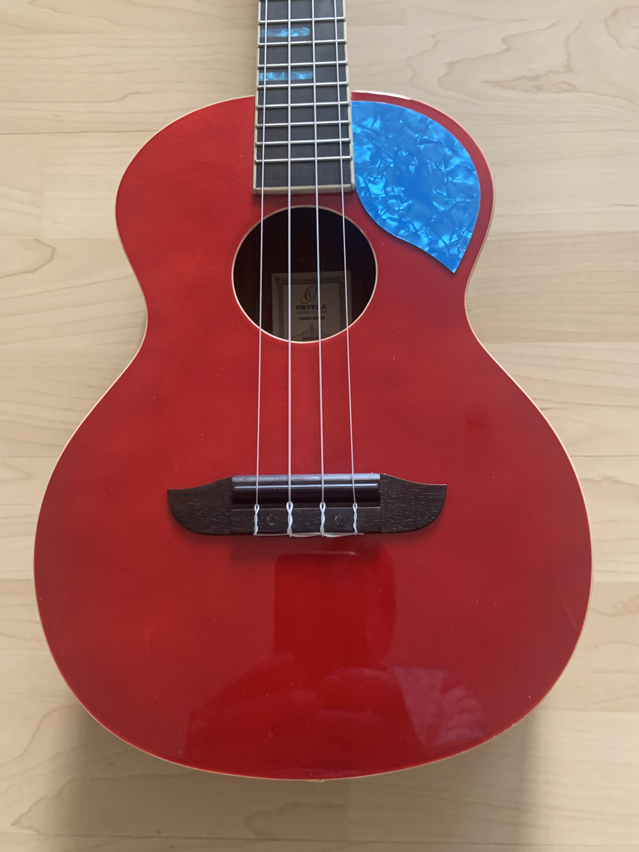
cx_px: 320
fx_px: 640
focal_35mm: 26
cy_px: 426
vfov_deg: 67.3
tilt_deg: -81.5
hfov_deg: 53.1
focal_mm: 4.25
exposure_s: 1/44
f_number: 1.8
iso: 400
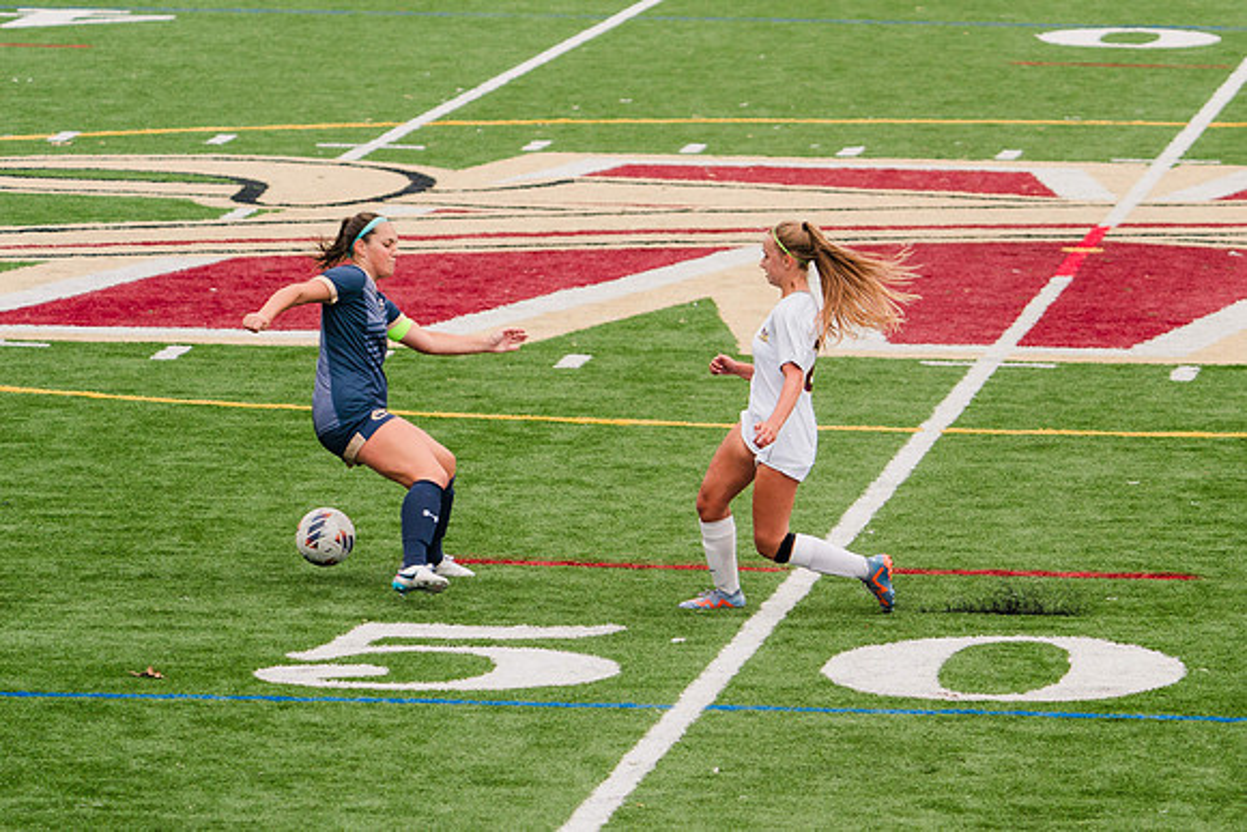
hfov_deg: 7.4
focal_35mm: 280
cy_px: 373
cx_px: 872
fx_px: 9694
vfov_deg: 4.9
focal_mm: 200
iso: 400
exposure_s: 1/1600
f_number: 5.6
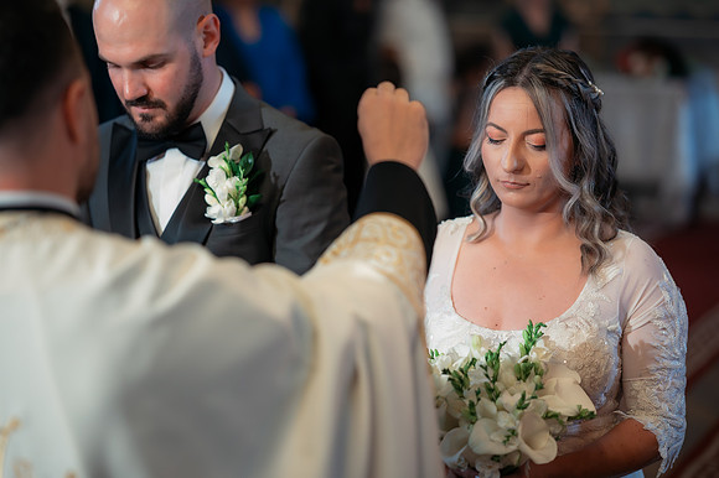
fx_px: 1697
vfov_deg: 16.1
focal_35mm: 85
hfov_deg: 23.9
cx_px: 360
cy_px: 239
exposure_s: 1/200
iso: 1600
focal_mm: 85
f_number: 1.8
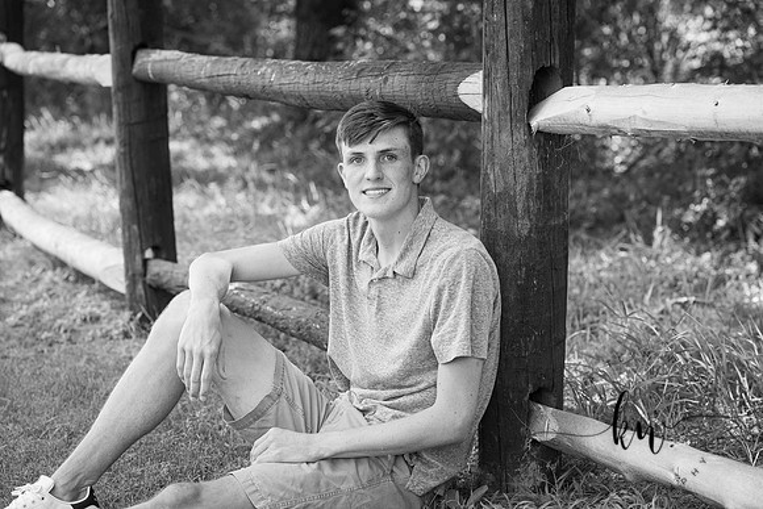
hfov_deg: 18.6
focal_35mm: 110
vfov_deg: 12.5
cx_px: 382
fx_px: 2332
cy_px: 254
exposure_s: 1/200
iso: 400
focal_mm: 110
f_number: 5.6
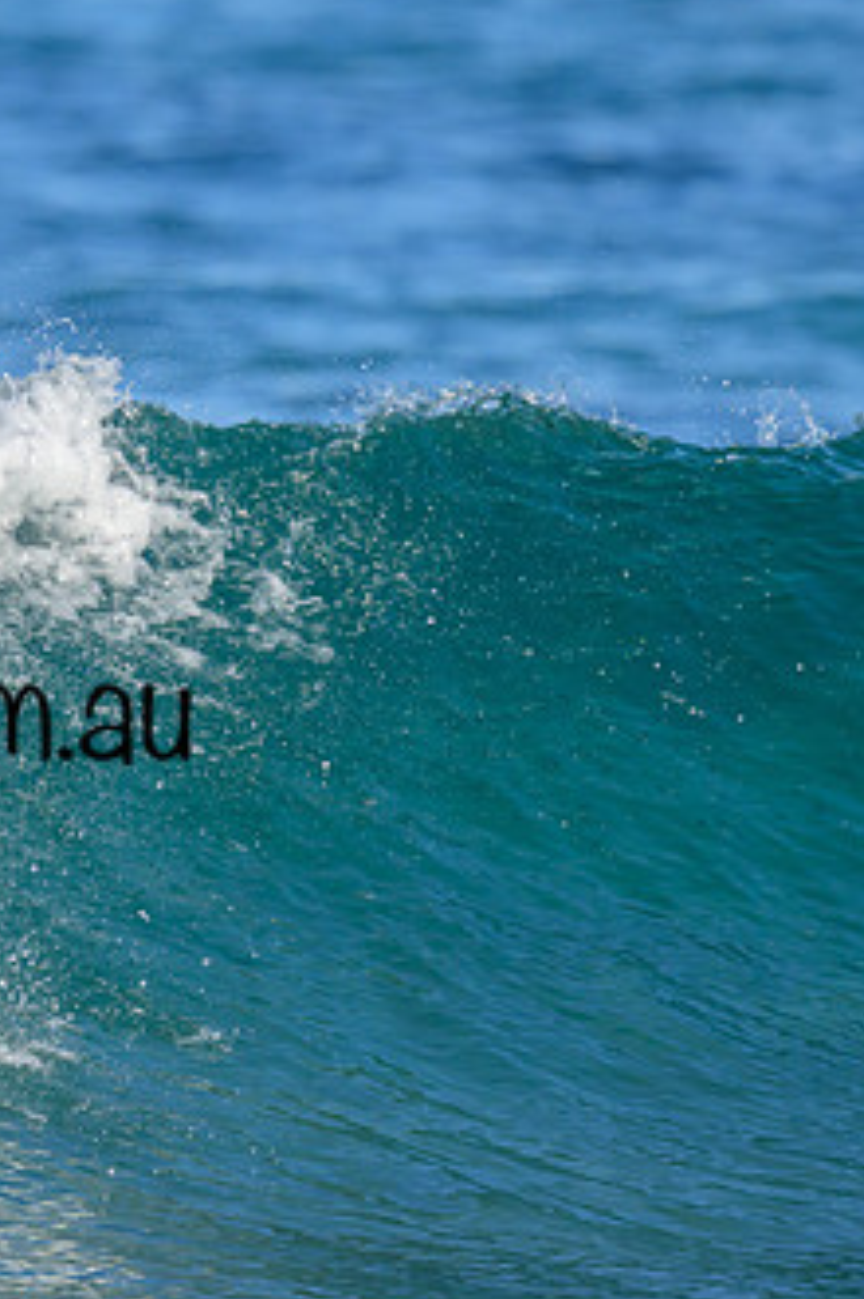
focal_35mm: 1772
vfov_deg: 1.2
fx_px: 63921
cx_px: -94
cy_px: 470
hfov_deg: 0.8
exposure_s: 1/2000
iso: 400
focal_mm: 800
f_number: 6.3
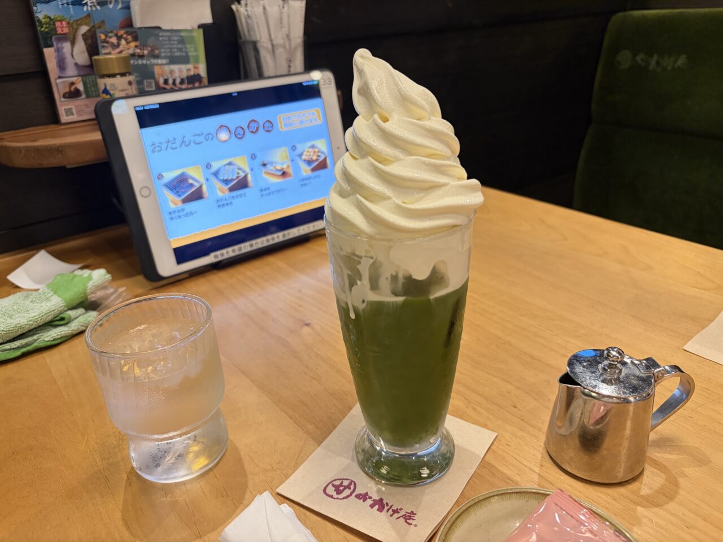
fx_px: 543
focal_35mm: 26
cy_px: 271
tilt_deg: -25.4
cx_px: 362
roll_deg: +3.3
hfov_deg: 67.3
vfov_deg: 53.1
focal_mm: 5.96
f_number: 1.6
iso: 320
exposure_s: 1/50
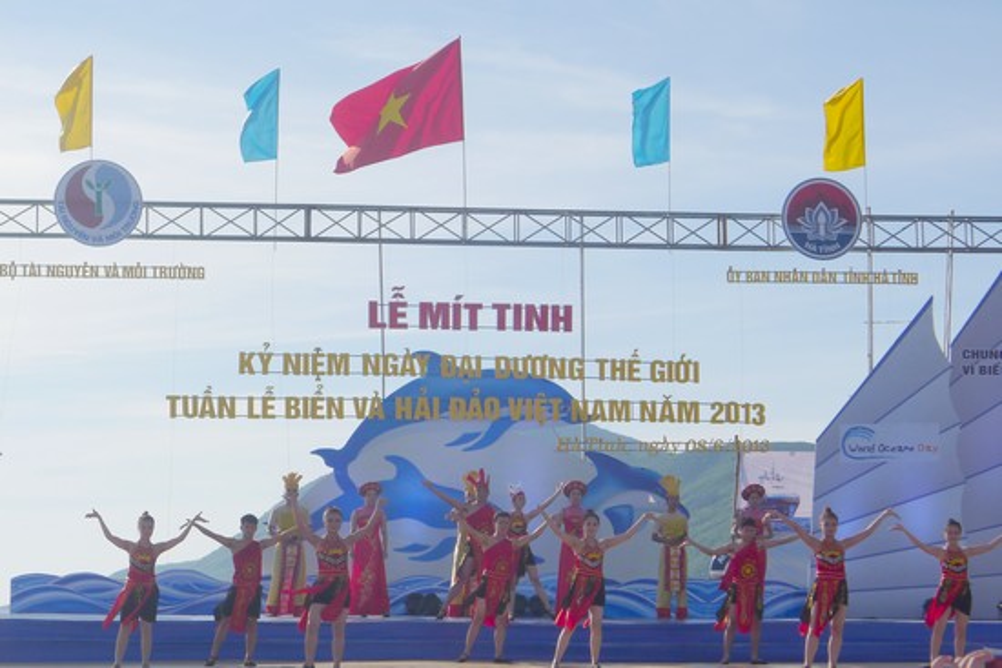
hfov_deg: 22.4
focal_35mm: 91
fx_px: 2533
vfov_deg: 15.0
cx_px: 501
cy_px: 334
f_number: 5
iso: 80
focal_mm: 19.2
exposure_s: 1/800
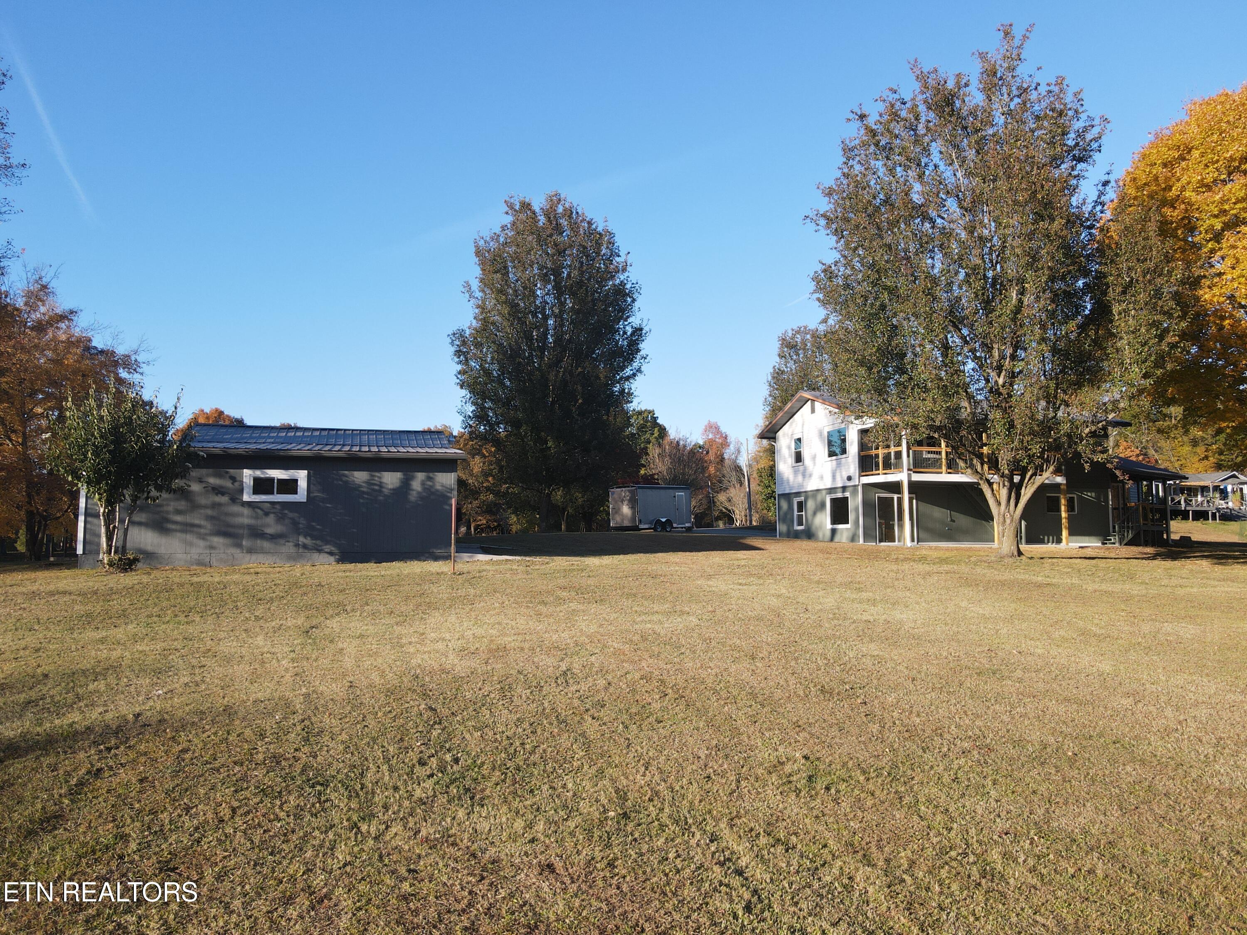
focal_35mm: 24
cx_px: 624
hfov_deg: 71.6
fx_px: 865
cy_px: 468
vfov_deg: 56.8
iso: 100
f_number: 2.8
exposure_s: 1/320
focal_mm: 4.5
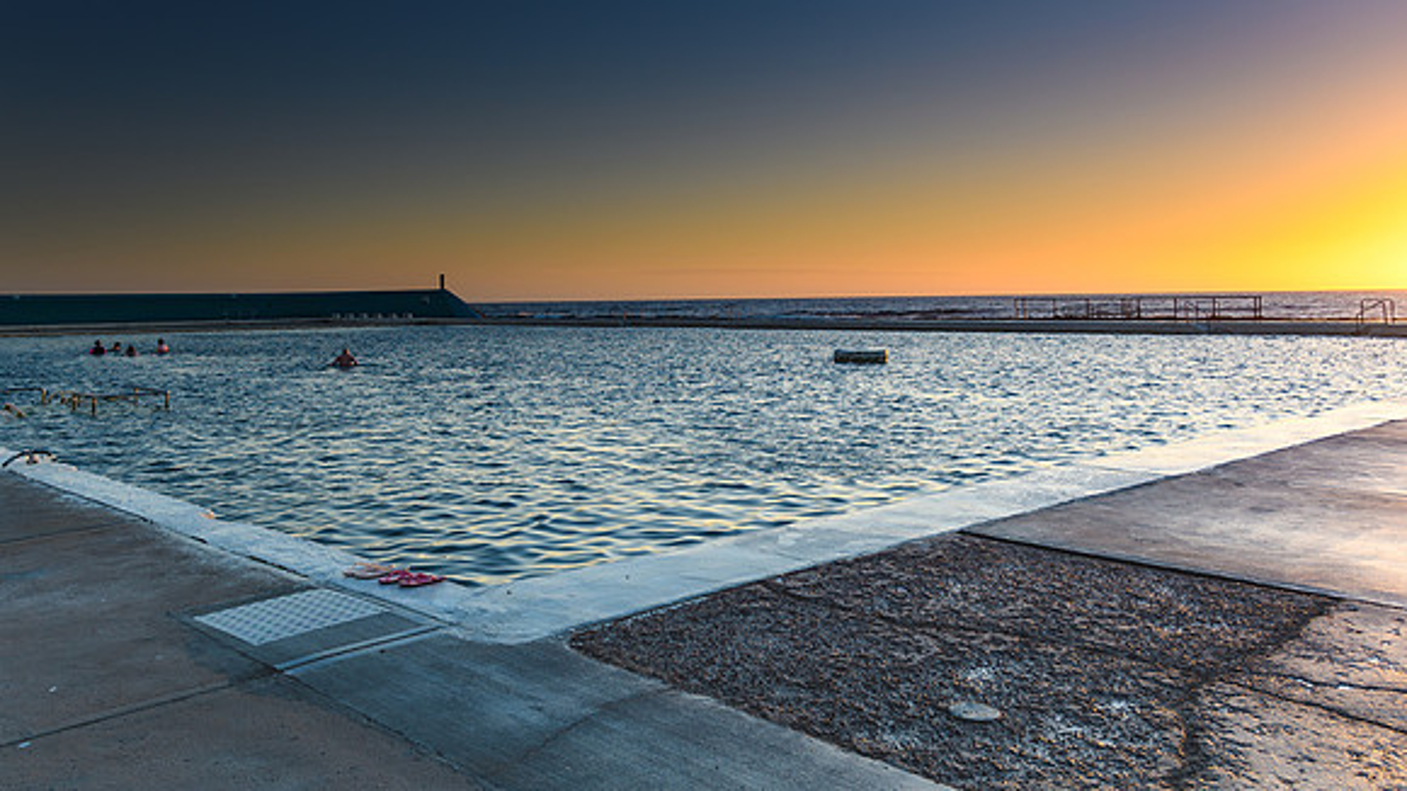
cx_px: 633
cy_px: 291
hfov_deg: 67.6
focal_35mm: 28
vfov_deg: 41.1
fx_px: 1047
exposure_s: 1/50
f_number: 4.5
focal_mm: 16
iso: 50
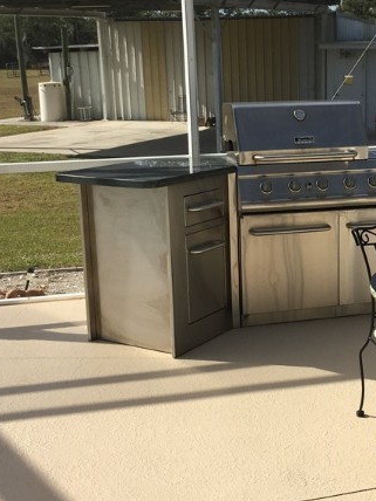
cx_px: 306
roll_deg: -0.4
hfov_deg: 27.4
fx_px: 753
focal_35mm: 52
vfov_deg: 36.8
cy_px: 242
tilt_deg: -15.9
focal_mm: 4.15
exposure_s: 1/1221
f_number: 2.2
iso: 25
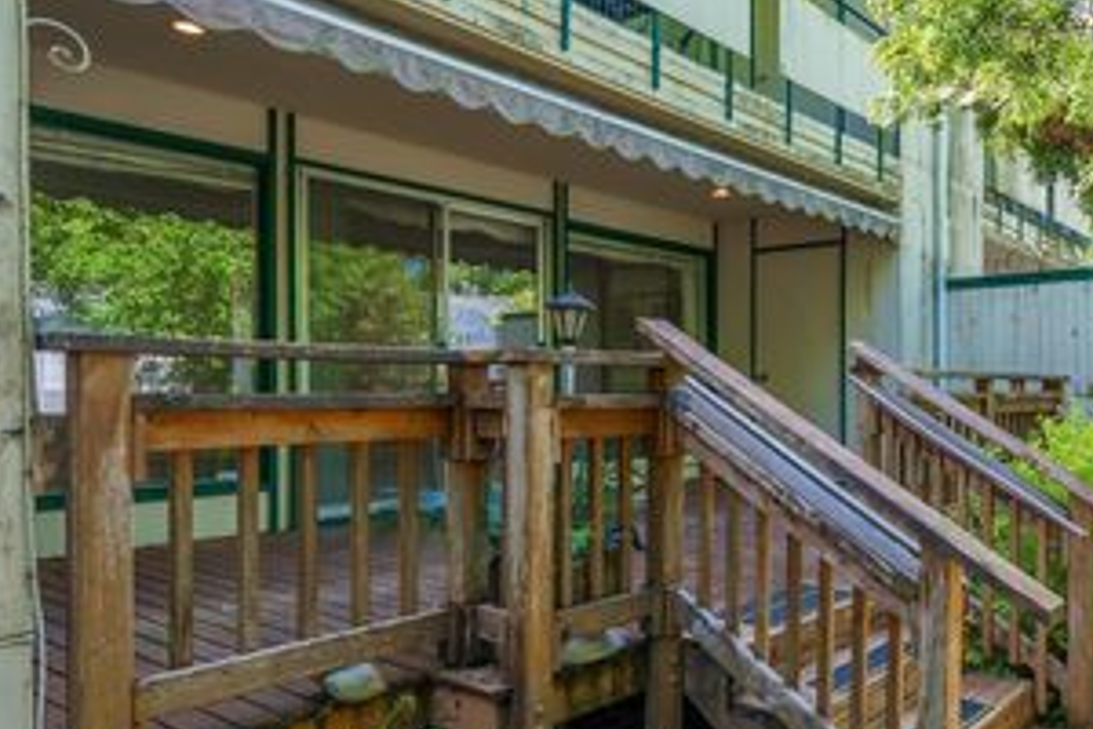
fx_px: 759
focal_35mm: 25
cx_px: 842
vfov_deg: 50.7
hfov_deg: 66.3
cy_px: 459
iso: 400
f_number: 7.1
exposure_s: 1/60
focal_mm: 15
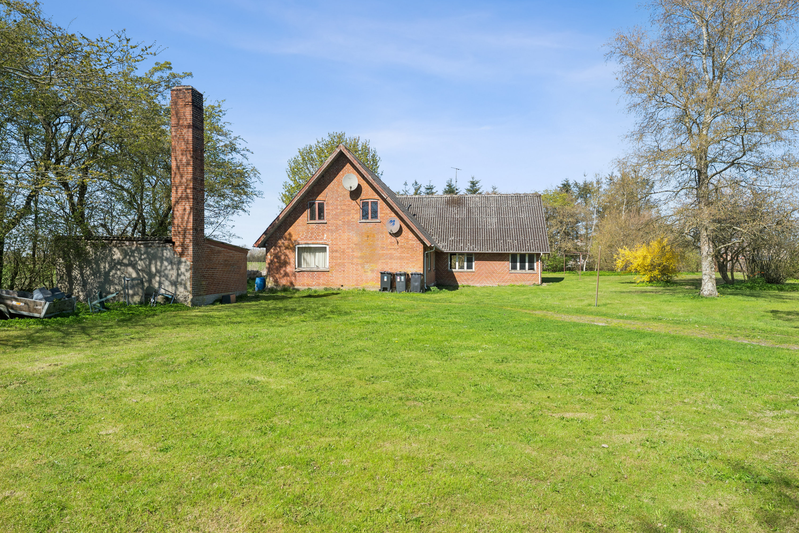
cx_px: 400
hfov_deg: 79.1
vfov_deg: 57.7
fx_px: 484
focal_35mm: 22
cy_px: 266
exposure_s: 1/1600
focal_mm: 21.8
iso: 800
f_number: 7.1
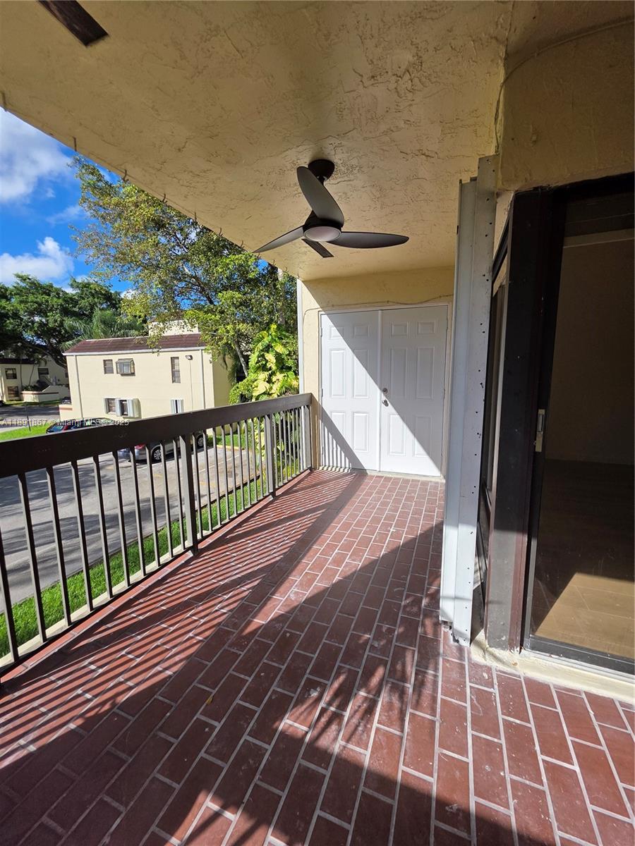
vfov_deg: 106.2
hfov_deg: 89.9
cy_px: 423
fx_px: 318
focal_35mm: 13
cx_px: 318
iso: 40
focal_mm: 2.2
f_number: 1.9
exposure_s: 1/2352
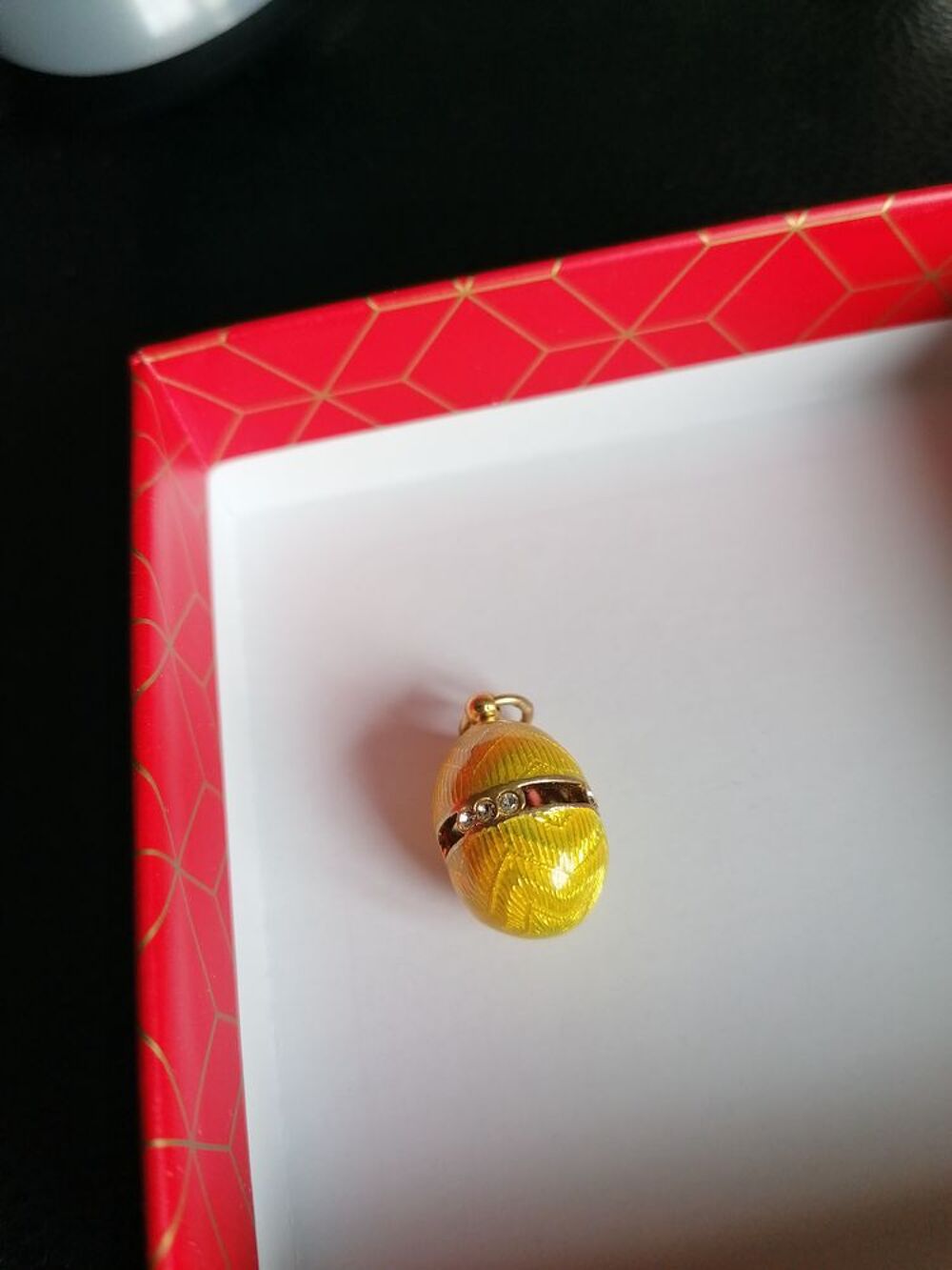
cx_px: 476
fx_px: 990
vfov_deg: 65.3
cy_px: 635
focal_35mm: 27
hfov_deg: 51.4
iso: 80
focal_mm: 4.75
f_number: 1.8
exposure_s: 1/100
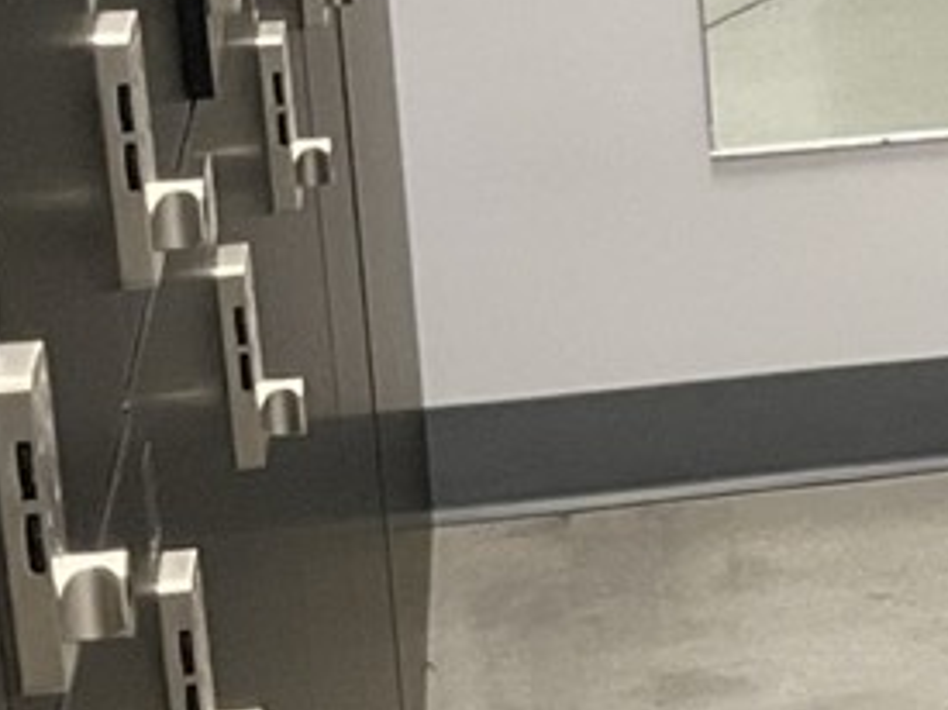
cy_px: 28
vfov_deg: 8.7
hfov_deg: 10.2
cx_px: 2241
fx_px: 4626
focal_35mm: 169
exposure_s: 1/60
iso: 100
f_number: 1.8
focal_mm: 3
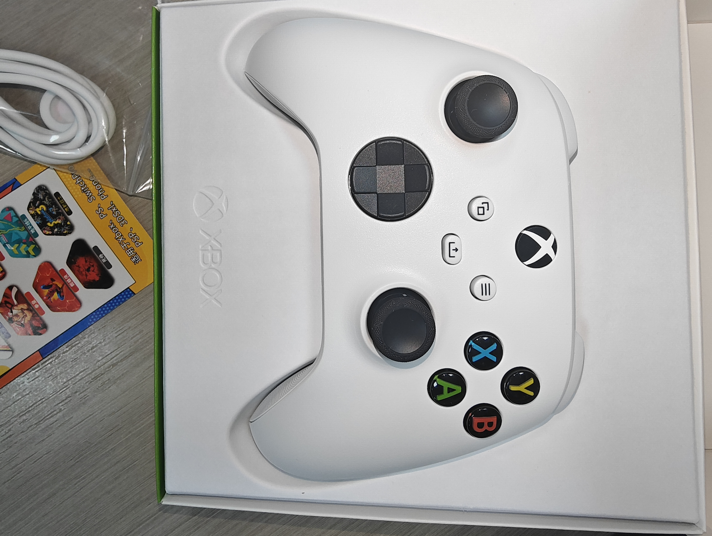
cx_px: 356
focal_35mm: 26
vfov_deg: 53.2
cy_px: 268
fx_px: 536
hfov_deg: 67.2
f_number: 2
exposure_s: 1/50
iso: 226
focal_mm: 2.32
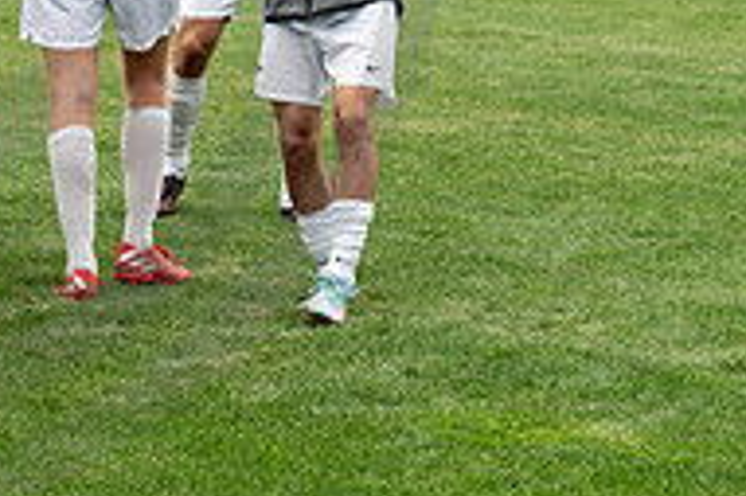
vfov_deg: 6.3
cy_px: -146
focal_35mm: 215
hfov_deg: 9.4
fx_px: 4451
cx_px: -238
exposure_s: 1/400
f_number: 5
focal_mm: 70
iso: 320
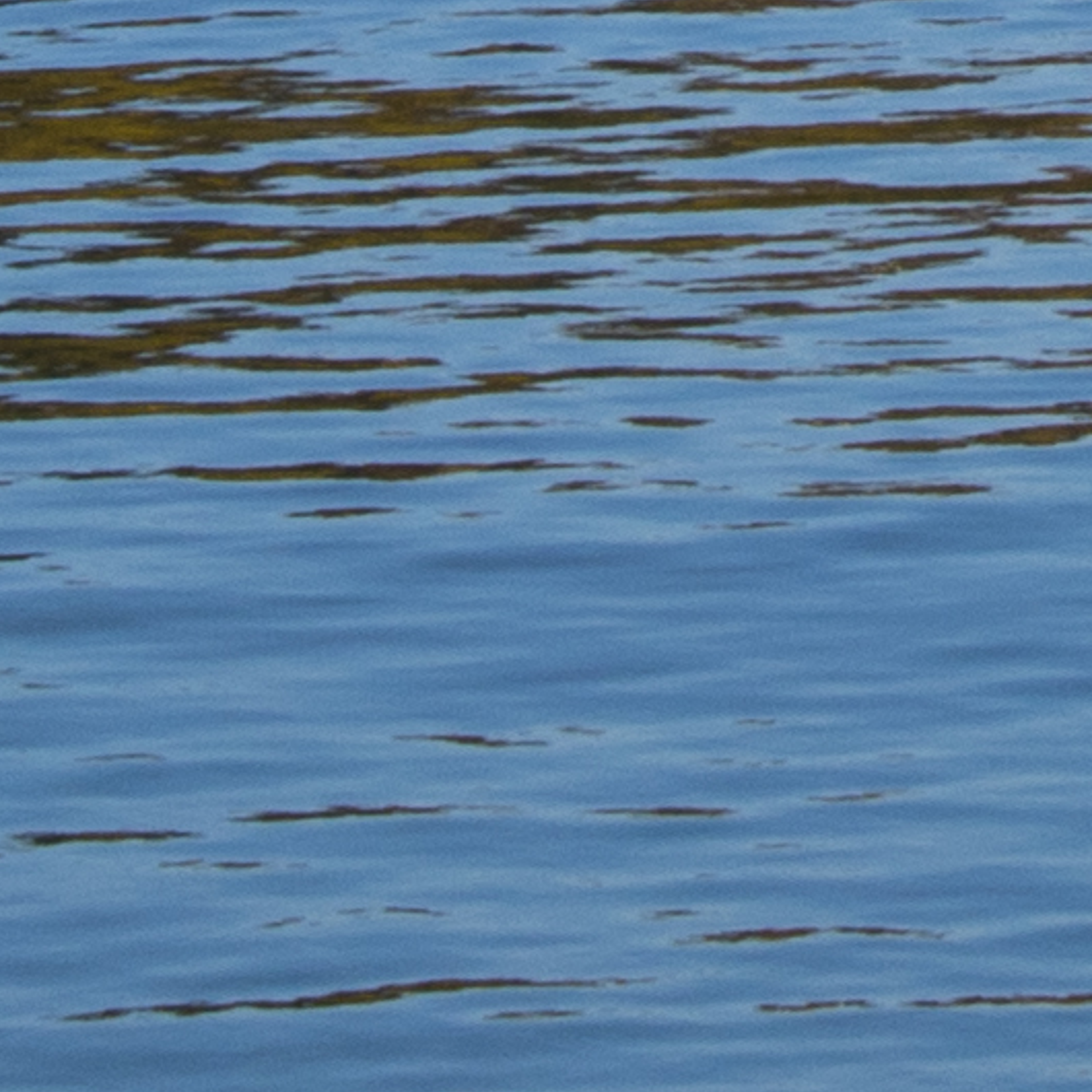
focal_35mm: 548
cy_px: -1881
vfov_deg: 3.1
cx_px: 1883
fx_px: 19558
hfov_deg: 3.2
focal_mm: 38
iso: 100
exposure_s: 1/250
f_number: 8
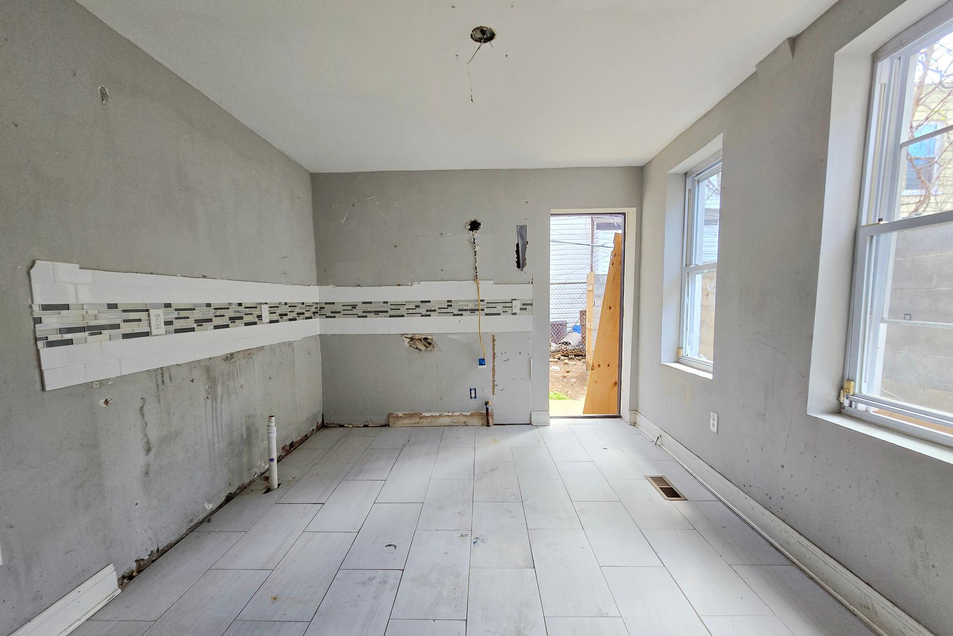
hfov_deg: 104.2
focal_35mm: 14
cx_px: 472
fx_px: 371
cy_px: 345
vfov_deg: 81.0
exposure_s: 1/60
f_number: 2.2
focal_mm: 2.2
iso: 80
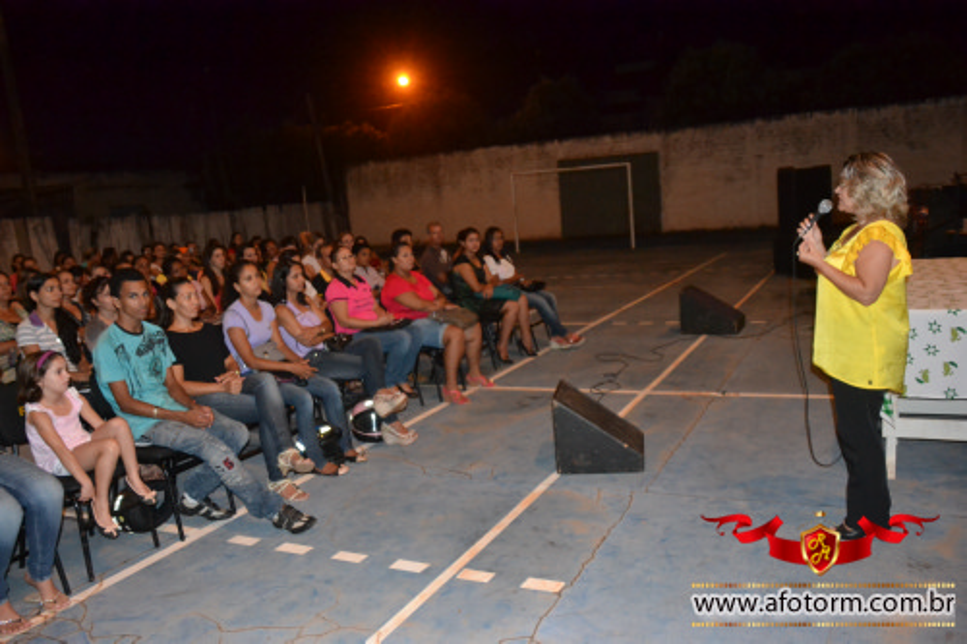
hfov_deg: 61.9
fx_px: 806
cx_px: 484
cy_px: 322
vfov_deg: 43.6
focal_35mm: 30
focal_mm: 20
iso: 3200
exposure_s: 1/60
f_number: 3.5
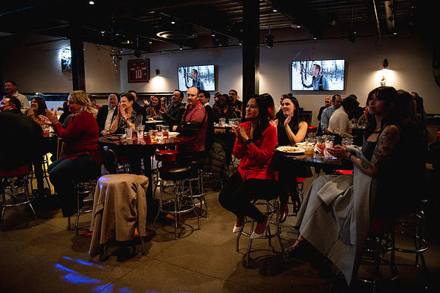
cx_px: 229
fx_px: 314
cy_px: 147
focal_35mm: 26
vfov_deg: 50.0
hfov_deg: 70.1
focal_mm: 24
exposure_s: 1/50
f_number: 4
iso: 4000
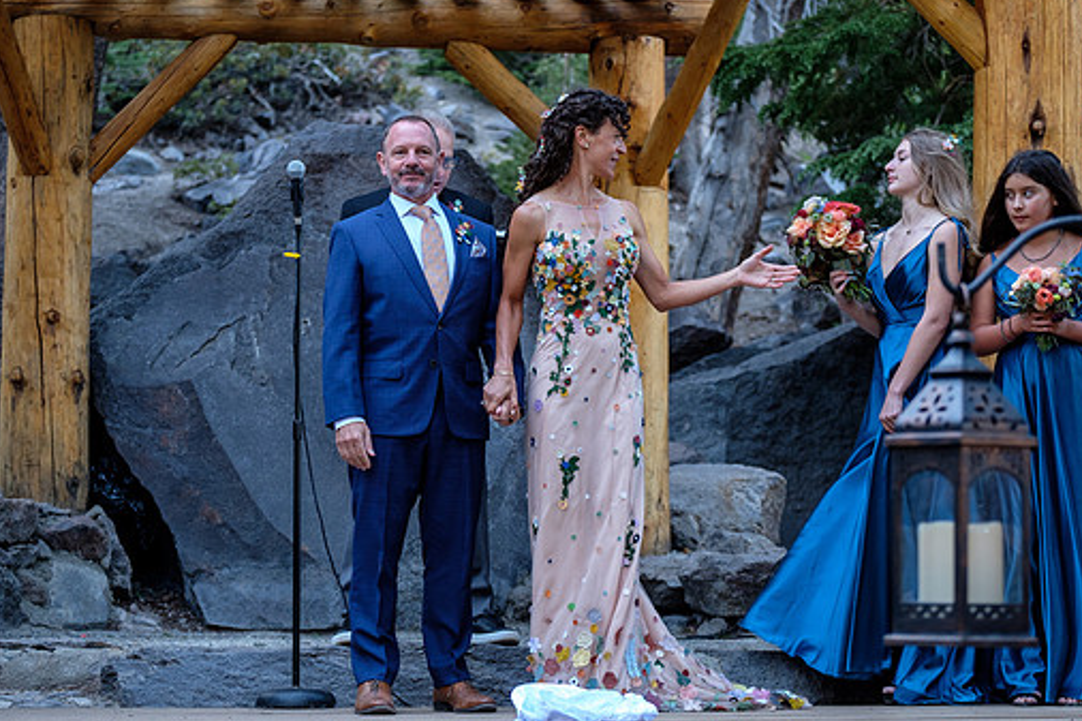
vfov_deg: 15.9
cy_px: 348
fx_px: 2584
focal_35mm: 86
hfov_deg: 23.7
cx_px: 552
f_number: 3.2
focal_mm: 50
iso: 640
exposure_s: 1/90
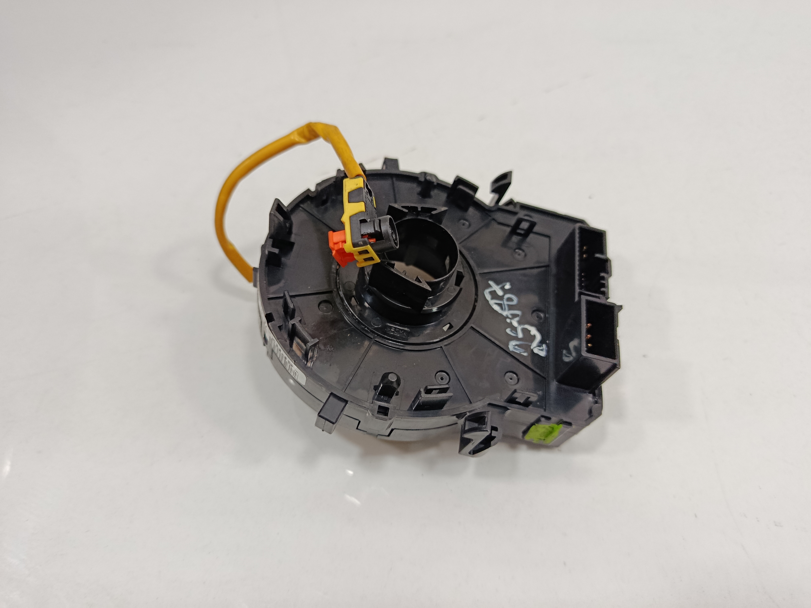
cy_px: 304
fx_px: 562
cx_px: 406
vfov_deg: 56.8
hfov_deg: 71.6
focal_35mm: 24
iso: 1093
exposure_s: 1/100
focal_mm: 5.24
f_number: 1.7
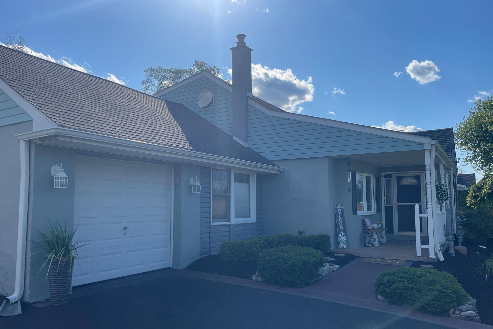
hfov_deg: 65.5
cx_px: 250
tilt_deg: +5.3
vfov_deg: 46.4
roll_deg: +0.6
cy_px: 174
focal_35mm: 28
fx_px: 383
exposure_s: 1/5051
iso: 32
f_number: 1.6
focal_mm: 4.2
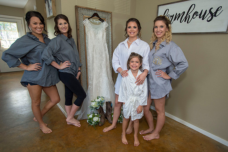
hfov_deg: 78.6
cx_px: 114
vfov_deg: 57.2
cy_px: 76
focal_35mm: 22
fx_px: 139
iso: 1250
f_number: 4
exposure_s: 1/320
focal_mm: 22
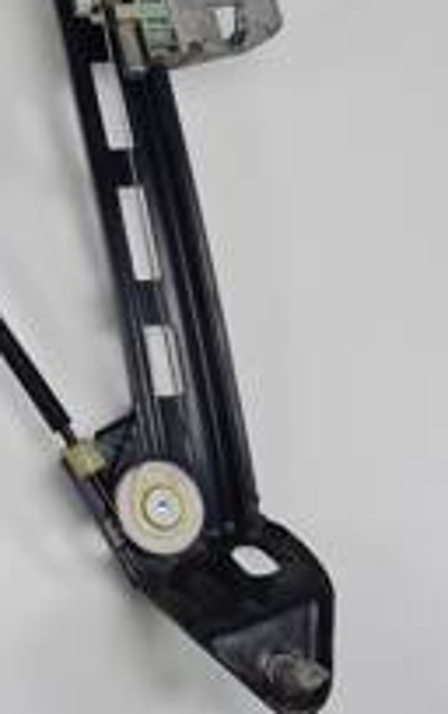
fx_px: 1052
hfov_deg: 20.3
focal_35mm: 54
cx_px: -242
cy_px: 200
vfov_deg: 36.8
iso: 50
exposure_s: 1/380
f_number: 1.8
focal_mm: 5.4
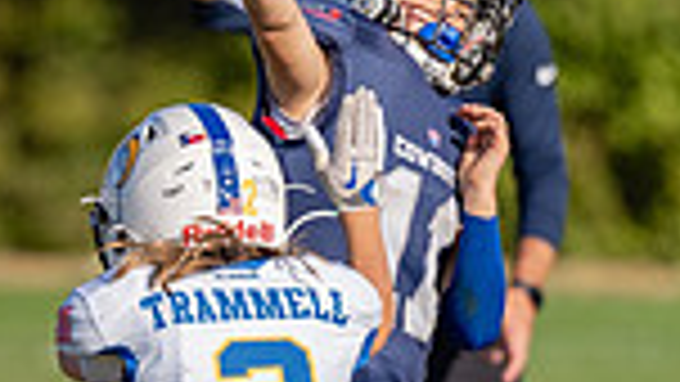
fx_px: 18629
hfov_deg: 2.1
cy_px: 238
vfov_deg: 1.2
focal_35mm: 1033
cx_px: 173
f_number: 2.8
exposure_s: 1/2000
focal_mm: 200
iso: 100
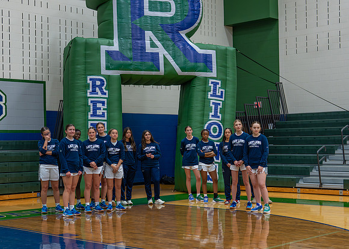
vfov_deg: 22.2
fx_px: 634
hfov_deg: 30.8
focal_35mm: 64
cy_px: 147
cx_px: 159
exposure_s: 1/500
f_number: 1.6
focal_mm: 50
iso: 800
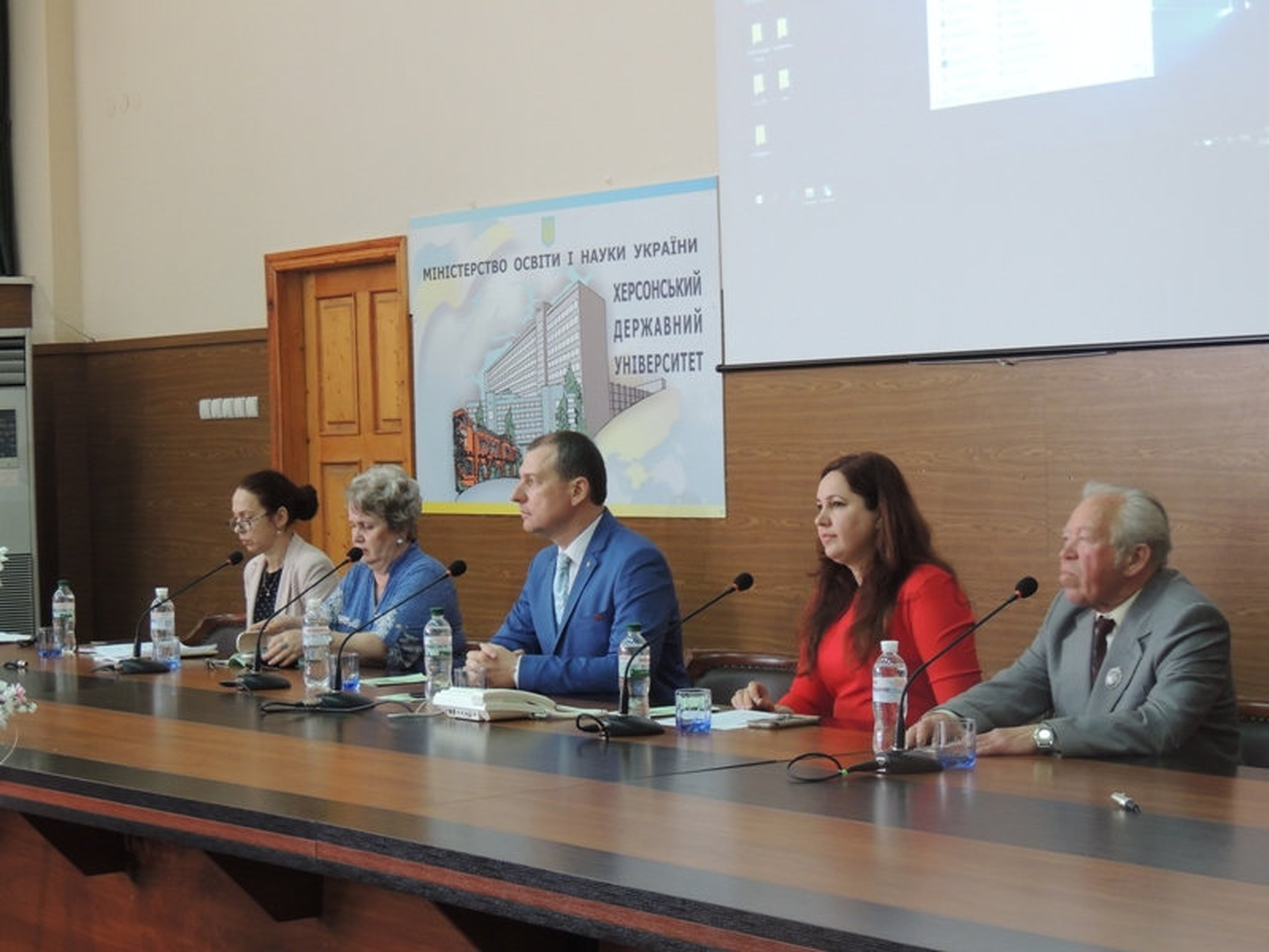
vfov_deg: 19.6
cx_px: 634
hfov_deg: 26.0
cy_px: 476
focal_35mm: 75
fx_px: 2749
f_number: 3.9
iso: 400
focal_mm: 13.3
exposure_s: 1/25
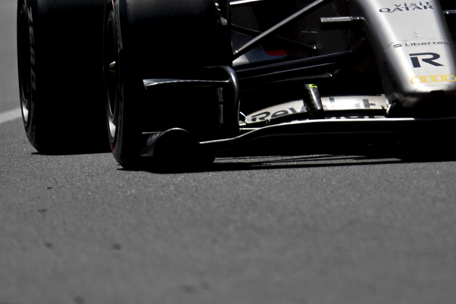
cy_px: 18
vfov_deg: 1.3
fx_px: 13919
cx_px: 348
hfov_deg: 1.9
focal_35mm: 1099
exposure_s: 1/6400
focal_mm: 400
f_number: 4.5
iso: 250
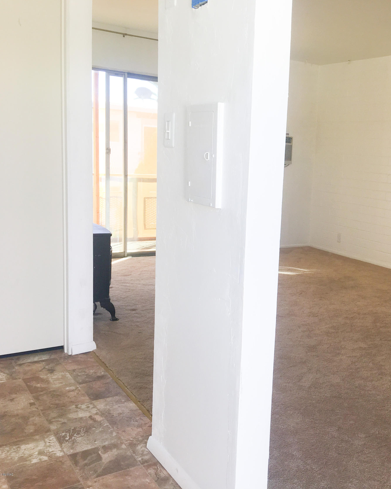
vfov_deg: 47.9
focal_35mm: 38
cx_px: 321
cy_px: 244
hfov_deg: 37.6
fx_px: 550
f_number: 2.2
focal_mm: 4.15
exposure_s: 1/60
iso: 25
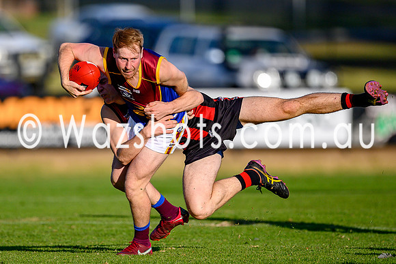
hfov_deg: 2.5
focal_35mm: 816
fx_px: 8982
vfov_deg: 1.7
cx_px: 133
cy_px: 131
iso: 200
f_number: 4
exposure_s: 1/2500
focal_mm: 500
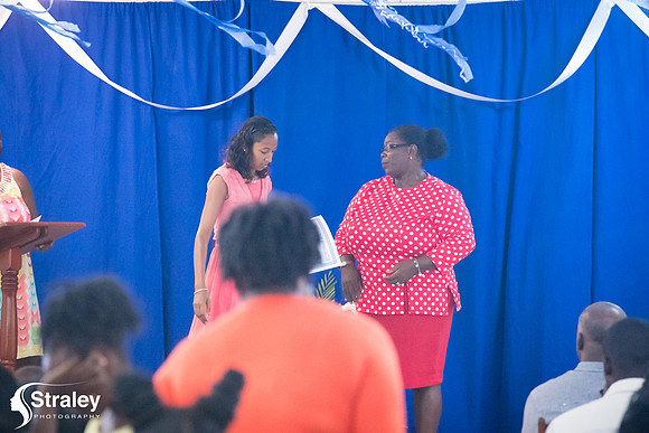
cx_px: 324
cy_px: 216
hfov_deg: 10.3
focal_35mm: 200
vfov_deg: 6.9
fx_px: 3606
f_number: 6.3
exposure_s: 1/200
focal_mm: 200
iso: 25600
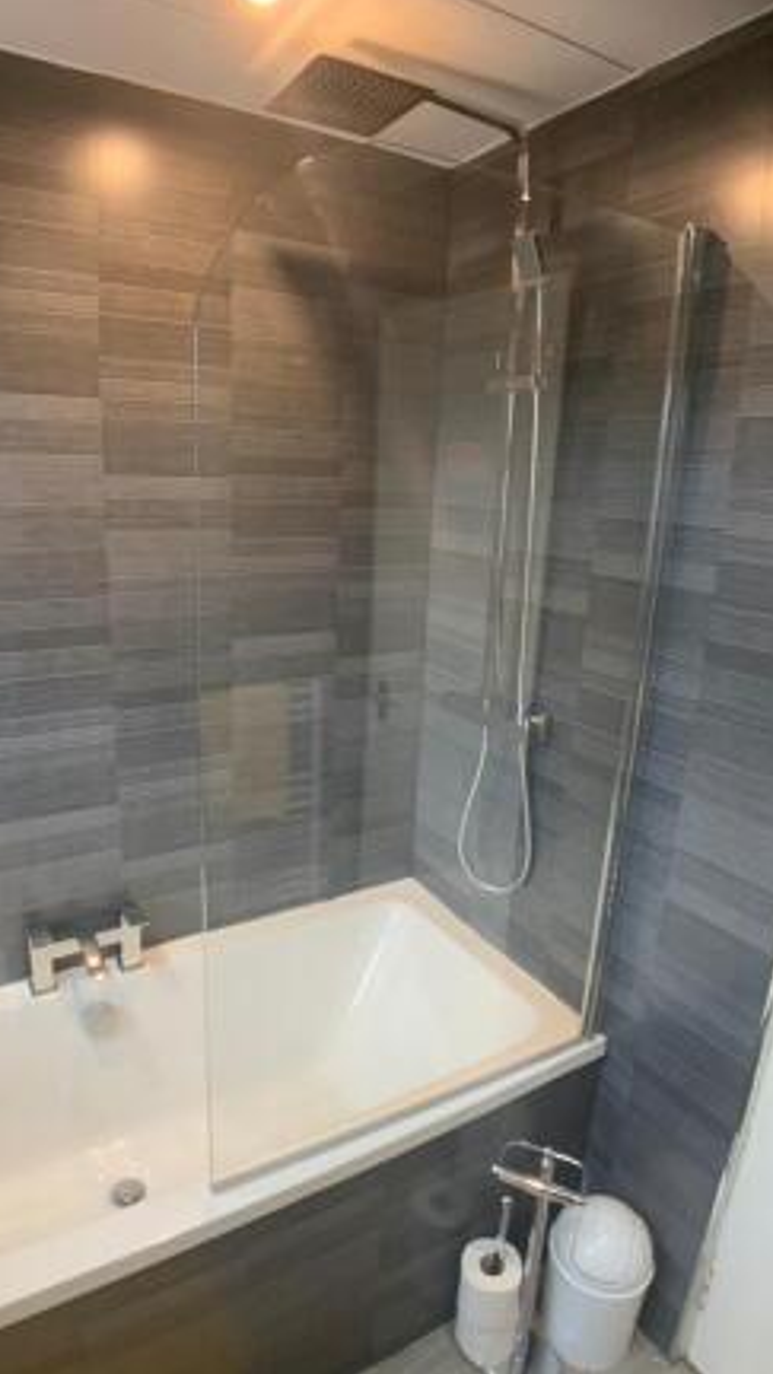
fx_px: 1166
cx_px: 340
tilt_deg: -16.6
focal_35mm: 32
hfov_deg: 36.6
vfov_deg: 61.0
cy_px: 682
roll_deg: +0.2
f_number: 1.8
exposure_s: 1/50
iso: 125
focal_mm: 3
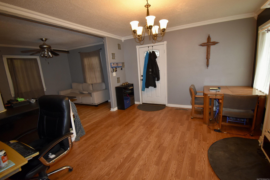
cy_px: 93
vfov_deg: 73.7
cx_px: 134
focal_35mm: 16
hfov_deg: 96.7
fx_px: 120
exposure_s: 1/80
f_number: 4.5
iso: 800
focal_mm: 10
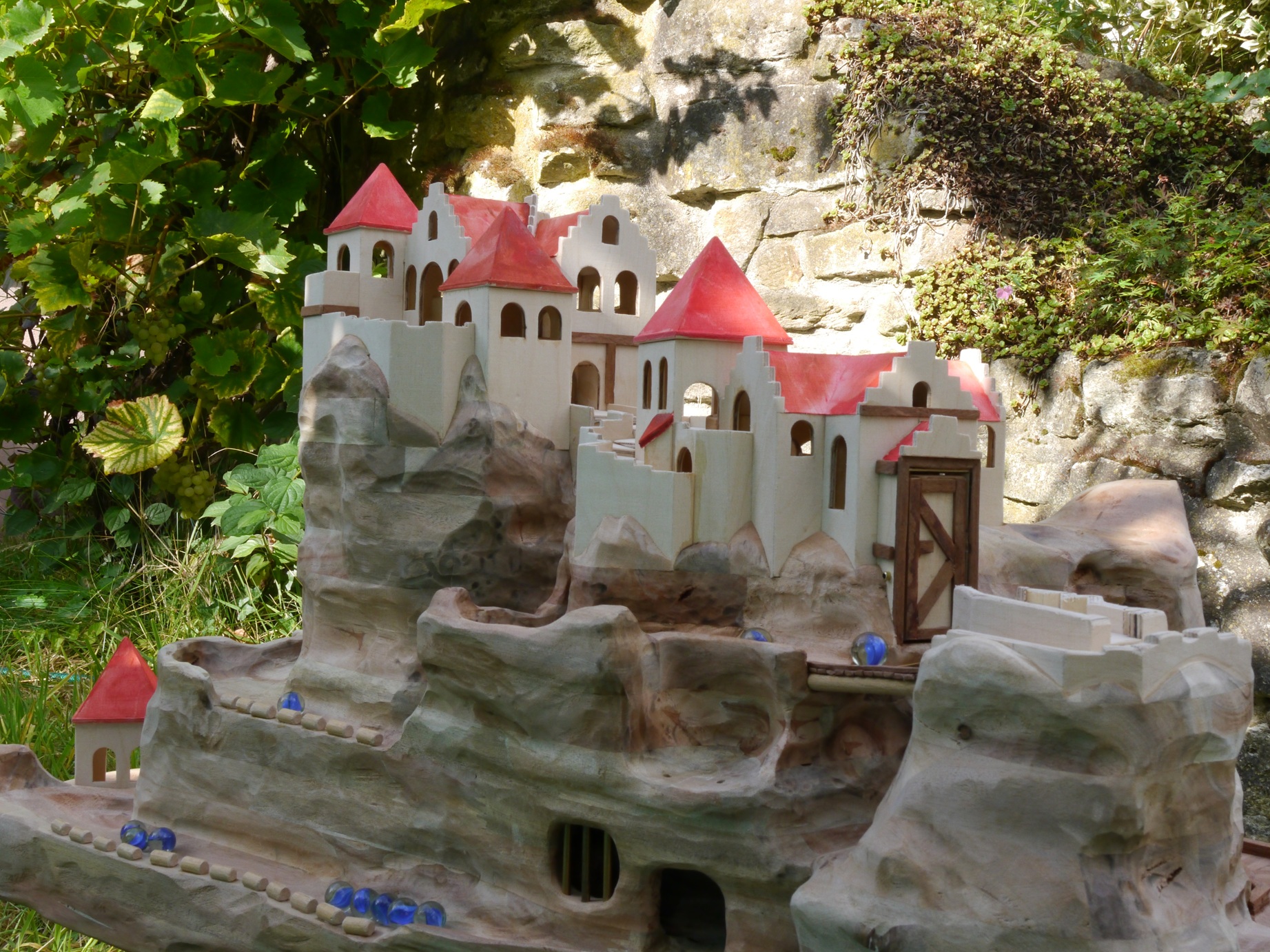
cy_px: 476
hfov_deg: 46.8
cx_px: 635
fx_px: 1467
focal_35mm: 40
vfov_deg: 36.0
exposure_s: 1/60
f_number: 16
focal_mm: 20
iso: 500
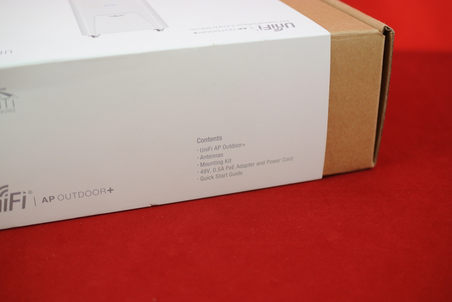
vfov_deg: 27.6
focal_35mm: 49
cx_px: 226
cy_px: 151
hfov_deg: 40.3
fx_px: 616
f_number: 2
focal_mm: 18.5
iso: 100
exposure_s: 1/15
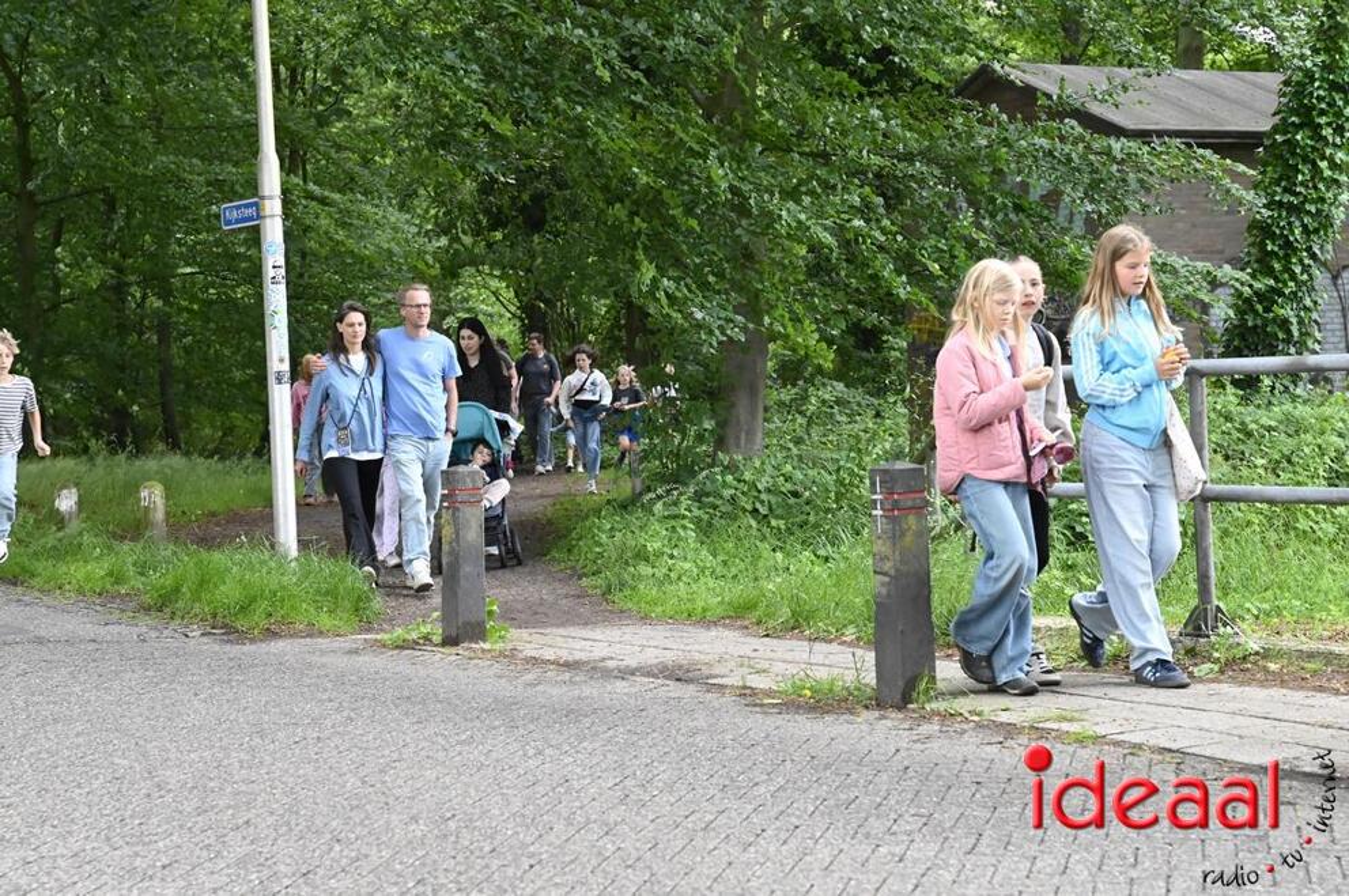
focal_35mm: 70
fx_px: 2620
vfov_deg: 19.4
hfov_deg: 28.9
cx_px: 674
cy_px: 448
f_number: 6.3
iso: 8000
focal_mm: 70
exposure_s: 1/640
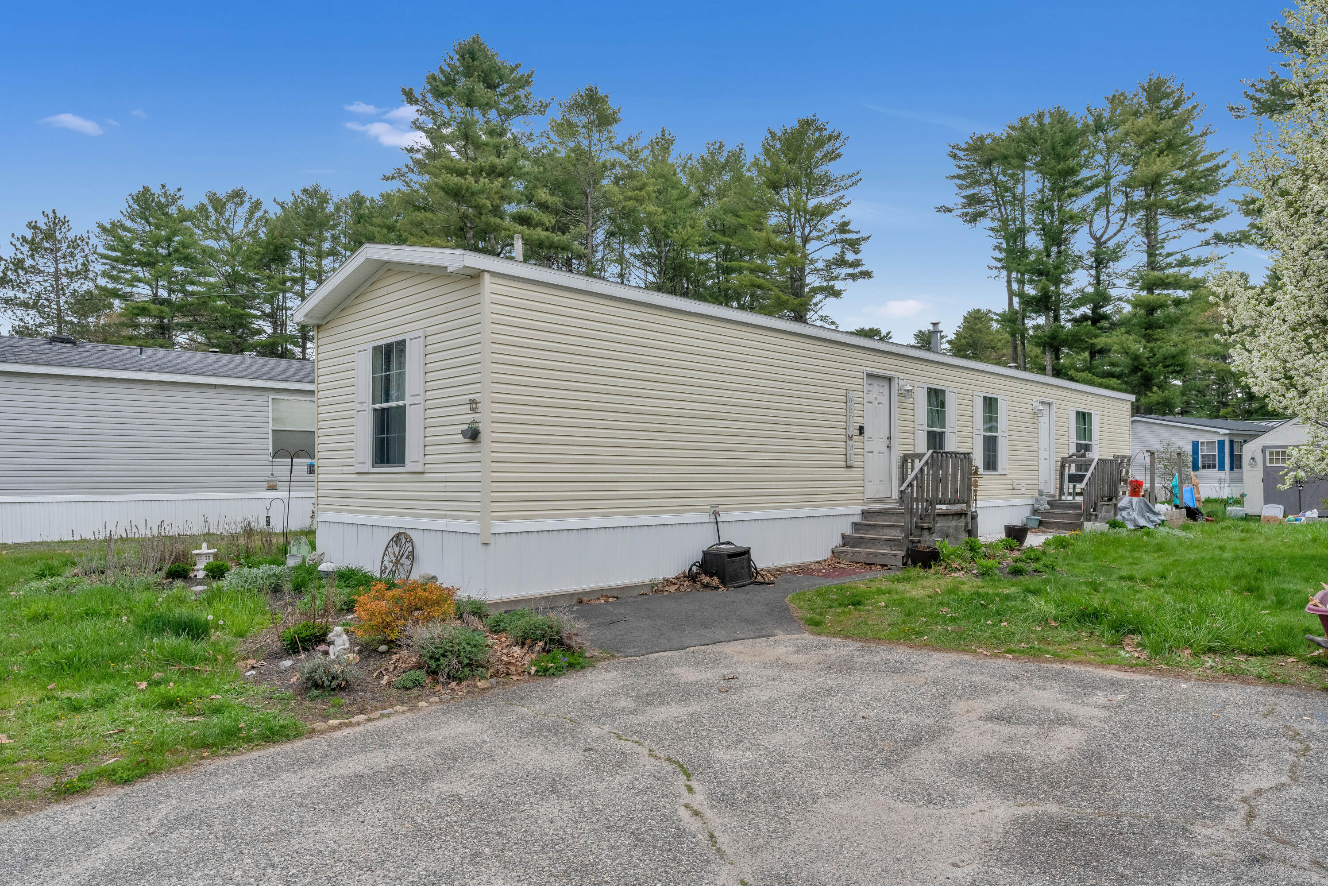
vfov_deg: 57.2
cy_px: 443
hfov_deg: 78.6
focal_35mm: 22
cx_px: 664
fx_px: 812
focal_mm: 22
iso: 800
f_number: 8
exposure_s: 1/750
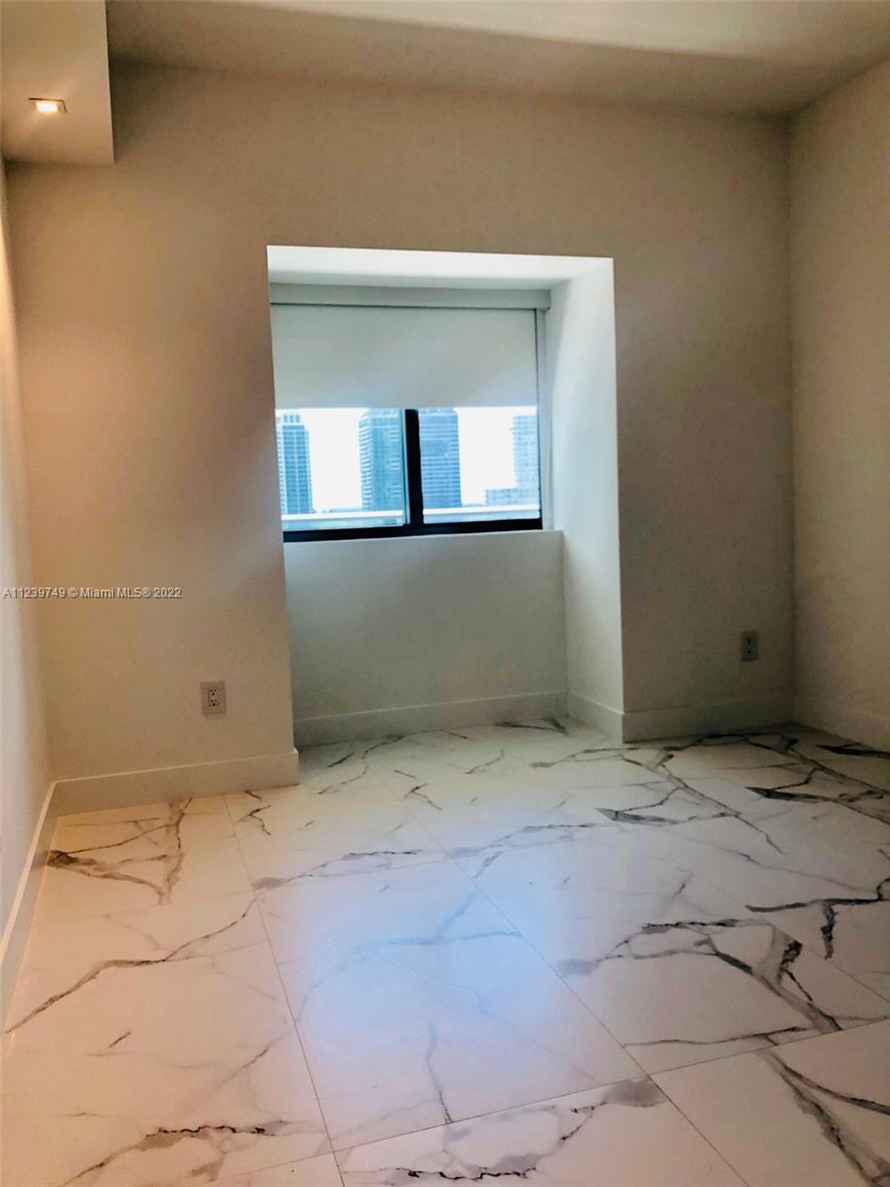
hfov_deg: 49.7
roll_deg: +2.0
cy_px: 594
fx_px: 960
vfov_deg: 63.4
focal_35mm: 28
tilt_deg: -4.4
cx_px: 445
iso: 32
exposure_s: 1/120
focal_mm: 4
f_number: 1.8
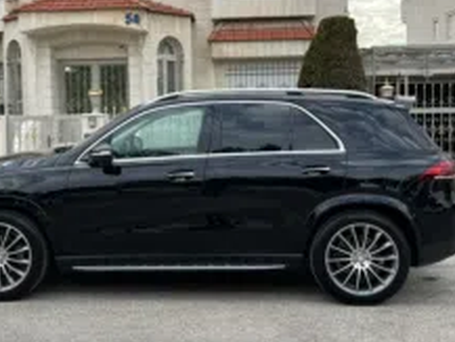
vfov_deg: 30.2
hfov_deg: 39.4
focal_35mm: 48
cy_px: 136
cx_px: 172
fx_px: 631
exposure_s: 1/497
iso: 50
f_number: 1.5
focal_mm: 5.7
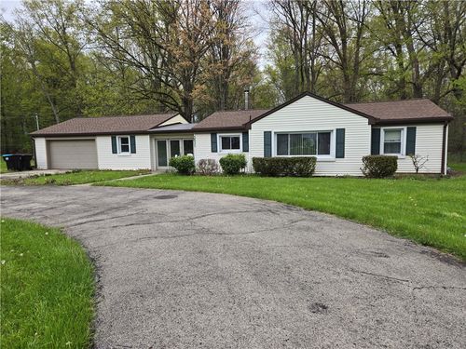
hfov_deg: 73.9
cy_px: 174
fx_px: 310
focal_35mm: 23
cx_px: 233
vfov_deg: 58.9
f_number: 1.8
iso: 25
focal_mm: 5.4
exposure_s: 1/378
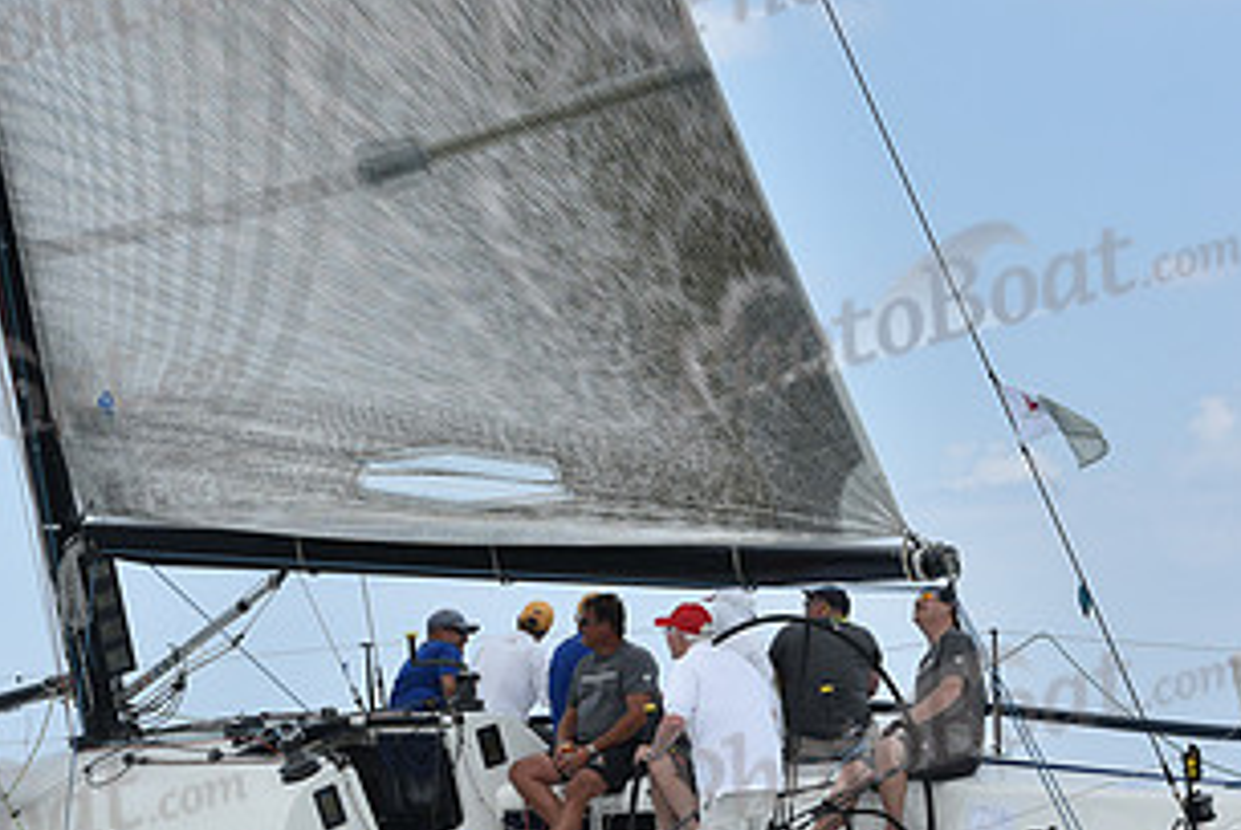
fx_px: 4589
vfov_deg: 10.3
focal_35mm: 133
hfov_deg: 15.4
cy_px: 576
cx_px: 460
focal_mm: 70
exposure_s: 1/1250
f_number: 6.3
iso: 250
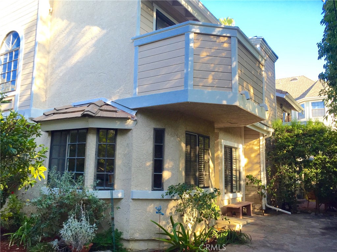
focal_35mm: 29
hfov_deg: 61.7
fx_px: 282
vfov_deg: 48.2
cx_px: 168
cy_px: 126
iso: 32
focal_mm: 4.15
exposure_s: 1/262
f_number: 2.2
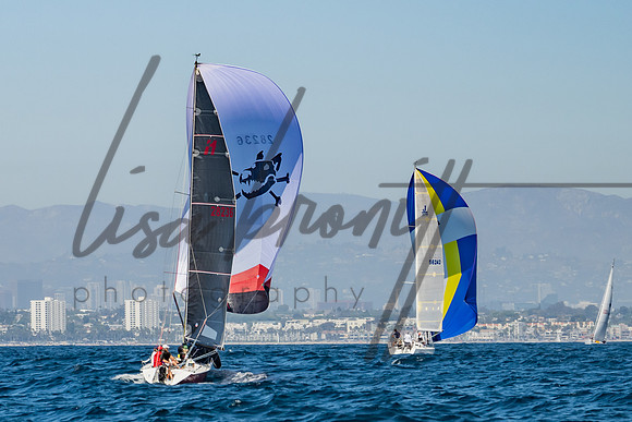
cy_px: 116
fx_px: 4376
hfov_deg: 8.3
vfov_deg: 5.5
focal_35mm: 249
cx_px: 156
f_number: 6.3
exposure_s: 1/500
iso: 160
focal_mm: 98
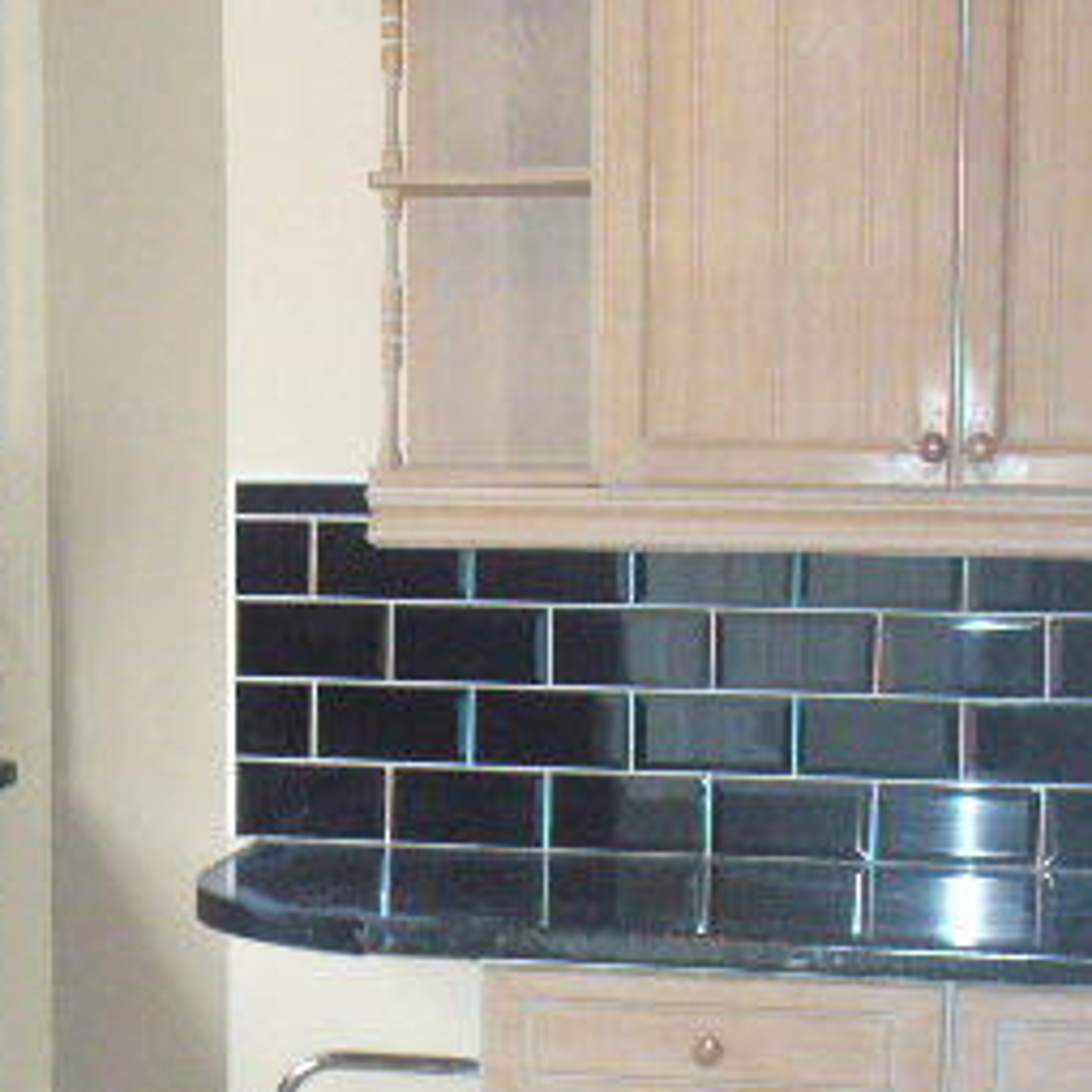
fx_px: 2927
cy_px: 779
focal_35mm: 82
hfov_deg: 20.4
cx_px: -30
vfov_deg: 21.0
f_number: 2.8
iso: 320
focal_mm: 6.1
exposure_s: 1/30
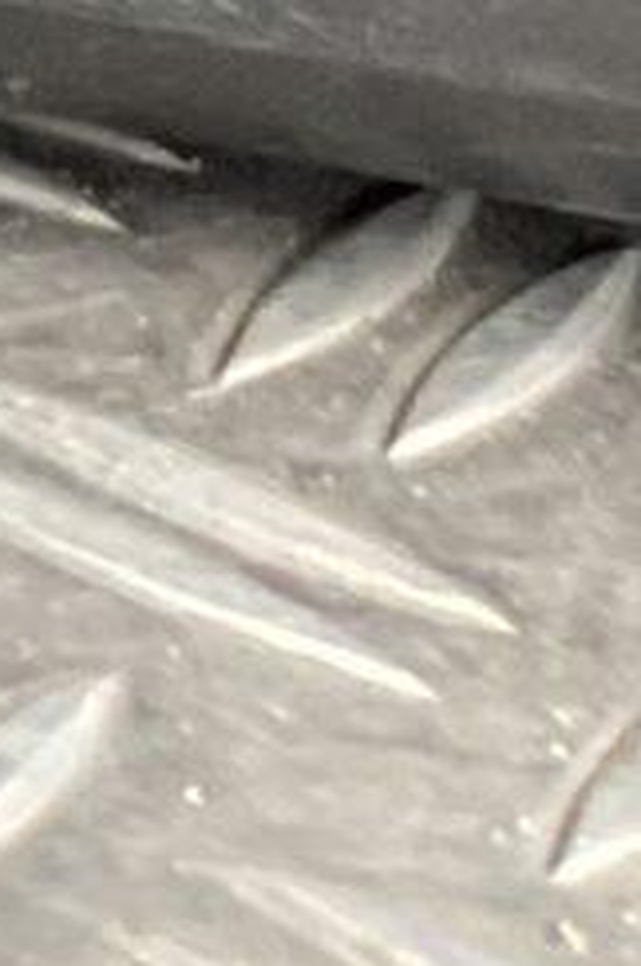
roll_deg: -1.5
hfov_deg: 3.4
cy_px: -2724
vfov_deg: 5.7
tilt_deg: -14.7
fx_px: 8490
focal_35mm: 317
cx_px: -4012
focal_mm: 3
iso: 40
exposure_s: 1/120
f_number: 1.8
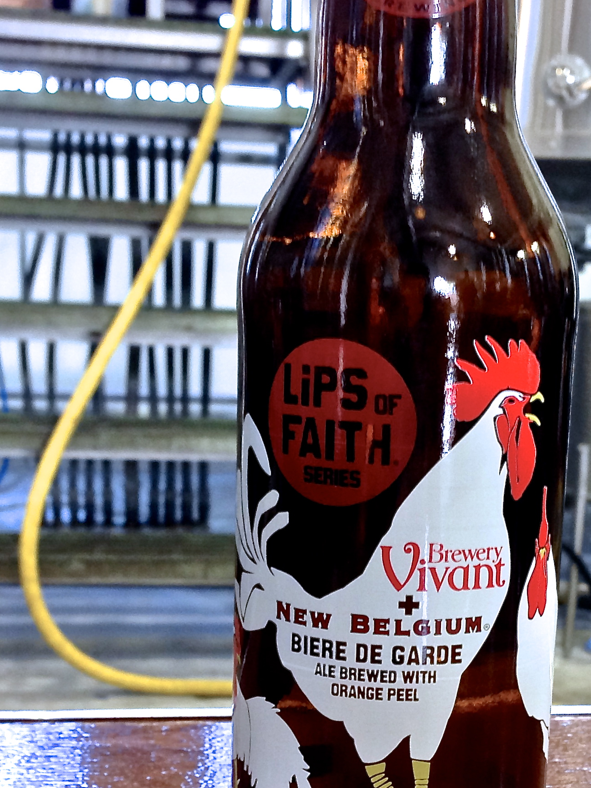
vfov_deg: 31.9
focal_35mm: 60
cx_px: 386
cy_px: 526
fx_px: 1366
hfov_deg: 24.3
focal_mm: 4.13
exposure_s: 1/20
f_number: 2.4
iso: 125
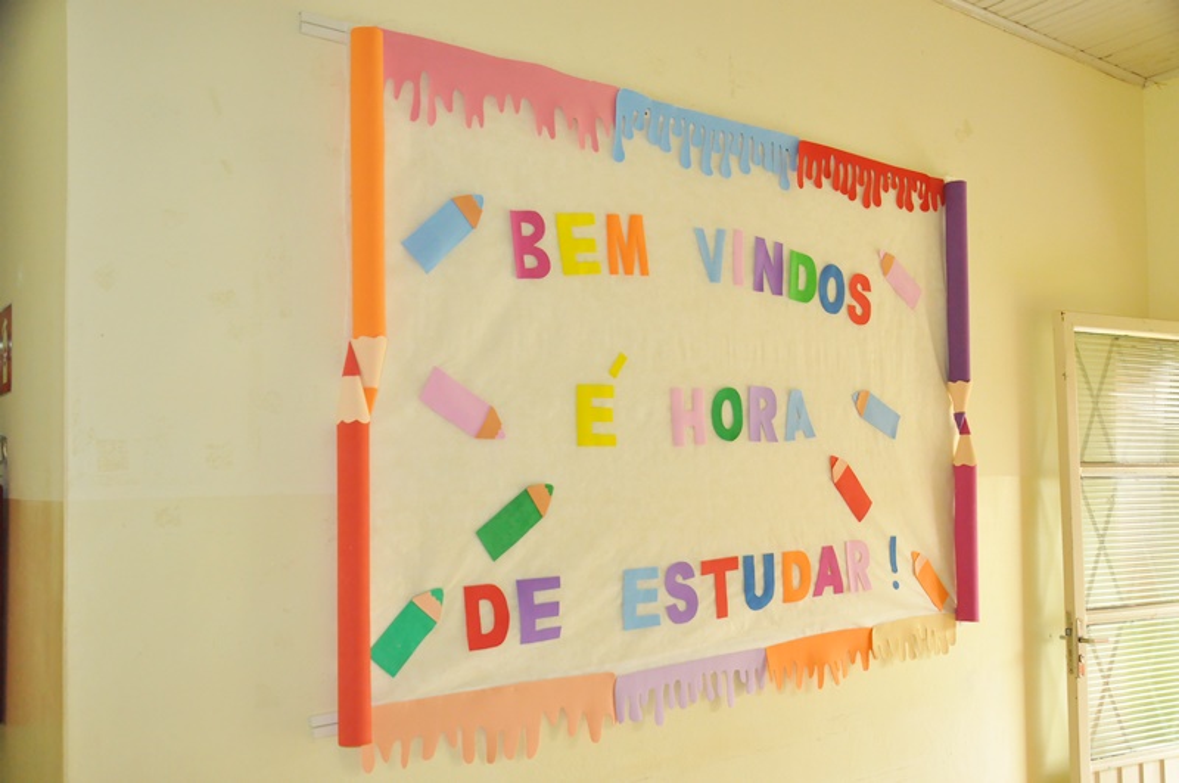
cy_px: 392
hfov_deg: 57.3
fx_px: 1079
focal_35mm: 33
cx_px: 590
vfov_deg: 39.9
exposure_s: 1/160
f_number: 5
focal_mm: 22
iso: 1600
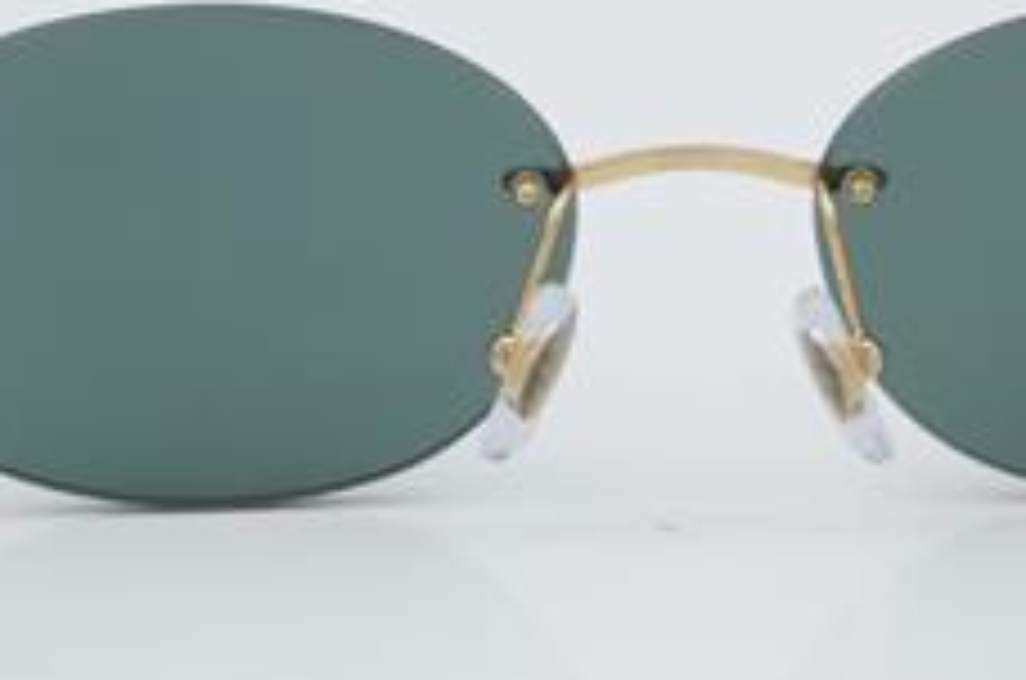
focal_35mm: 145
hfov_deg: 14.2
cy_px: 266
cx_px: 702
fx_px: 4120
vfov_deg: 9.4
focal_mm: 55
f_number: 32
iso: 100
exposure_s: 1/3
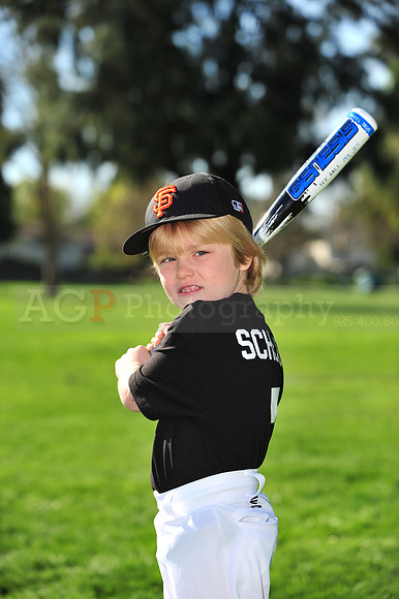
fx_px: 1664
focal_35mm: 100
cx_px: 200
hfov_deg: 13.7
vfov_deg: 20.4
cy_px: 300
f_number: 4.5
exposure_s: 1/1250
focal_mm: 100
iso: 200
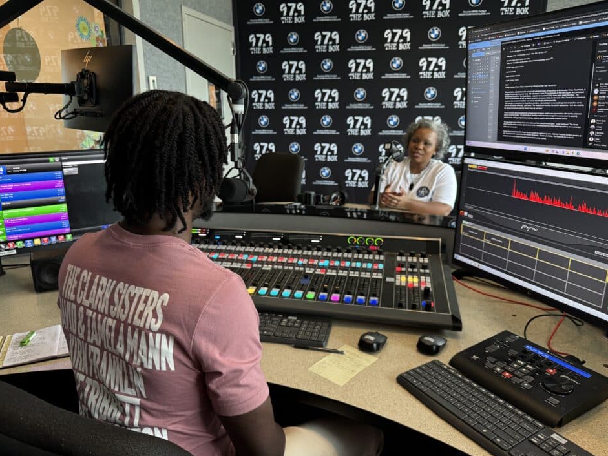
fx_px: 439
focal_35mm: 25
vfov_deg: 54.9
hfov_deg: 69.4
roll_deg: -1.8
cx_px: 304
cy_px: 227
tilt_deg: -15.4
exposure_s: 1/60
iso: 250
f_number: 1.78
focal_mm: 6.76
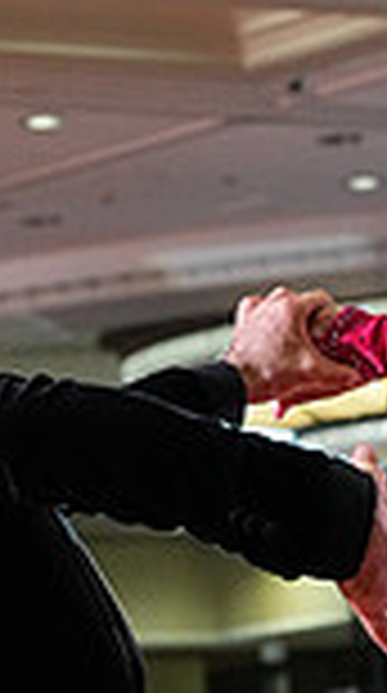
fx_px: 5081
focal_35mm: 277
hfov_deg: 4.3
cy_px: 855
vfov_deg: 7.7
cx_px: 524
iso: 6400
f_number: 5
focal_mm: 70
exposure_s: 1/400
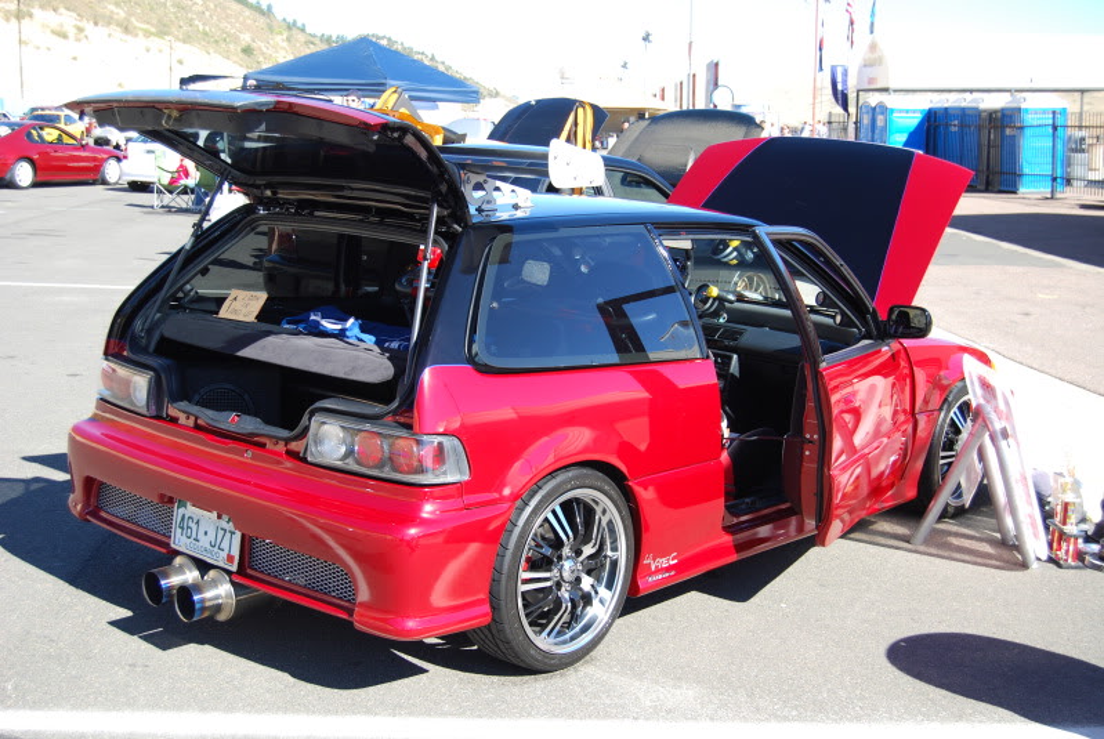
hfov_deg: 42.3
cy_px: 370
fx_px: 1428
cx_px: 552
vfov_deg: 29.0
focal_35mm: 46
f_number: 5.6
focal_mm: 31
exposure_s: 1/125
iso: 100
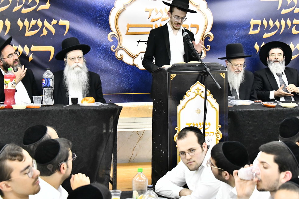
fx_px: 573
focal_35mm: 69
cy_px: 63
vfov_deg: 19.7
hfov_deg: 29.2
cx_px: 154
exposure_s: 1/125
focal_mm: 48
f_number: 5.6
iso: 4000
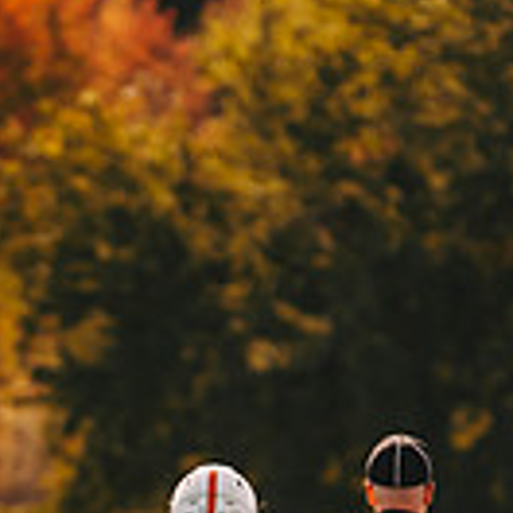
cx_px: 70
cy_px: 725
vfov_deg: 2.4
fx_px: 12206
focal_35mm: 728
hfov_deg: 2.4
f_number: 2.8
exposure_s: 1/1600
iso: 160
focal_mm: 195
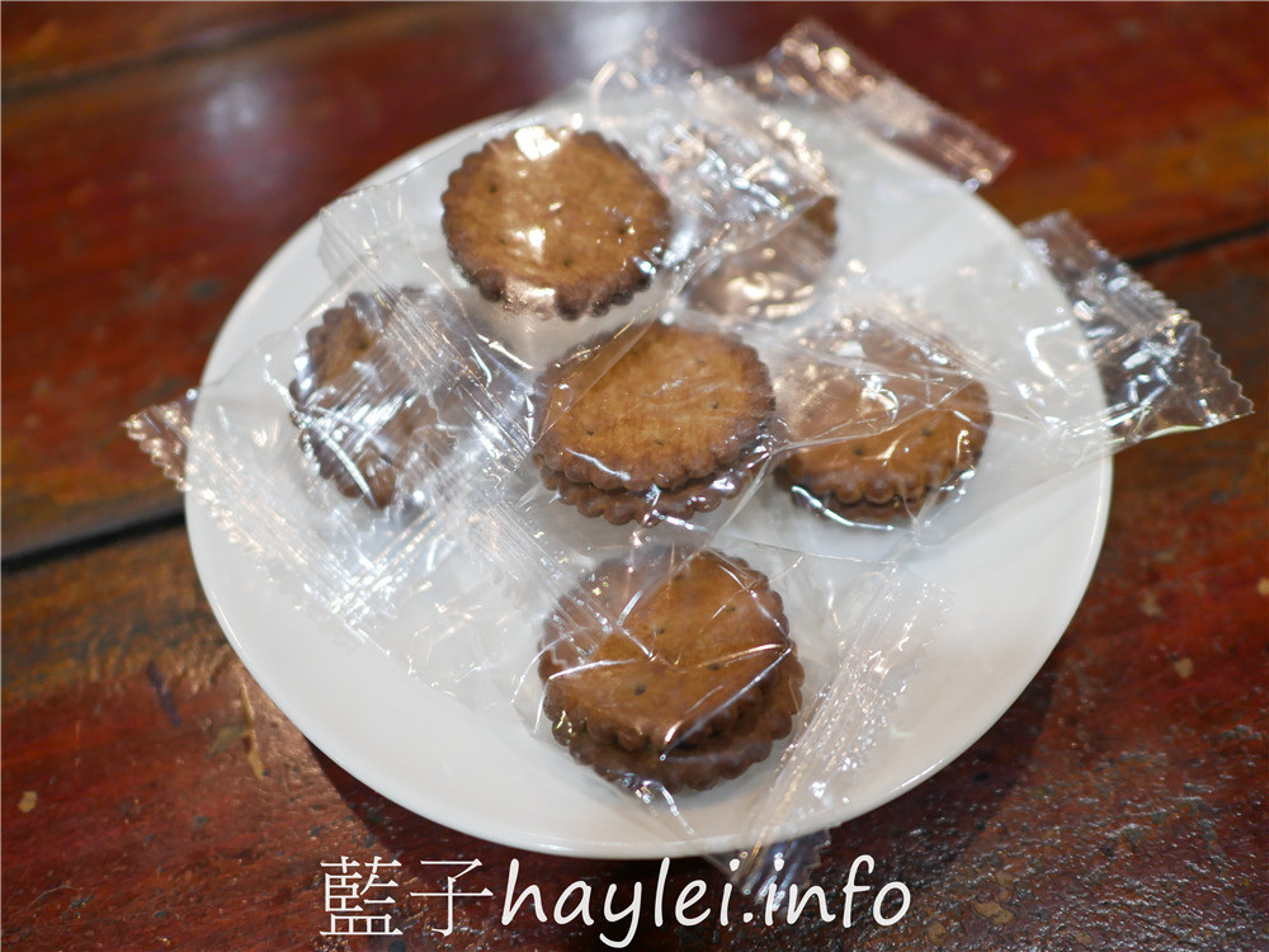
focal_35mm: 30
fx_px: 1100
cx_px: 634
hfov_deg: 60.0
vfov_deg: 46.8
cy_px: 476
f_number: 1.7
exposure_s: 1/60
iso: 400
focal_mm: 15
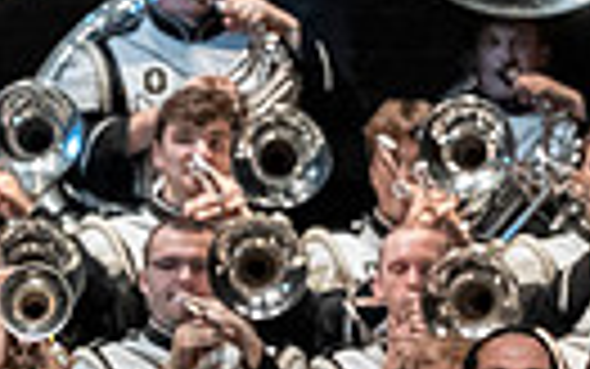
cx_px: 131
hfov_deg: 2.2
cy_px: 662
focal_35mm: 950
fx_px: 15282
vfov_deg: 1.4
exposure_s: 1/500
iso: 4000
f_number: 4
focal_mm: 140
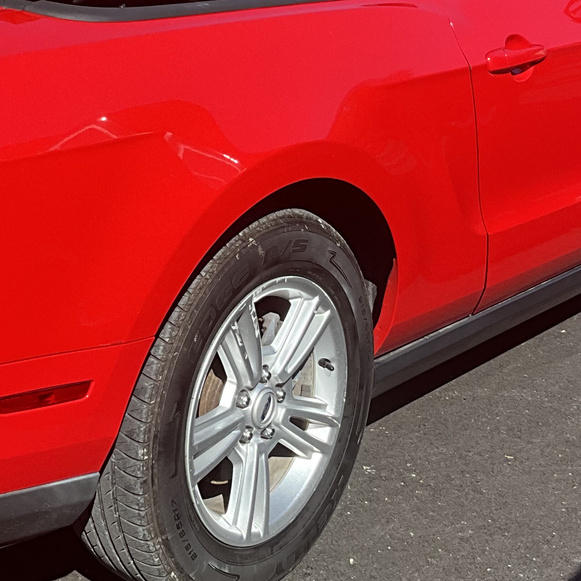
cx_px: 128
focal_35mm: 81
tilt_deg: -11.2
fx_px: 1538
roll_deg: +1.4
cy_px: 122
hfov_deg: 21.2
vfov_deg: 21.2
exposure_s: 1/1098
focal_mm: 3
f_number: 1.8
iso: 25
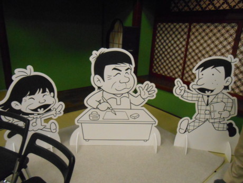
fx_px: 183
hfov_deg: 67.3
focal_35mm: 26
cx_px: 122
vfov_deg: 53.1
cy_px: 92
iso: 800
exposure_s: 1/40
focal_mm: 4.6
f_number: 3.5
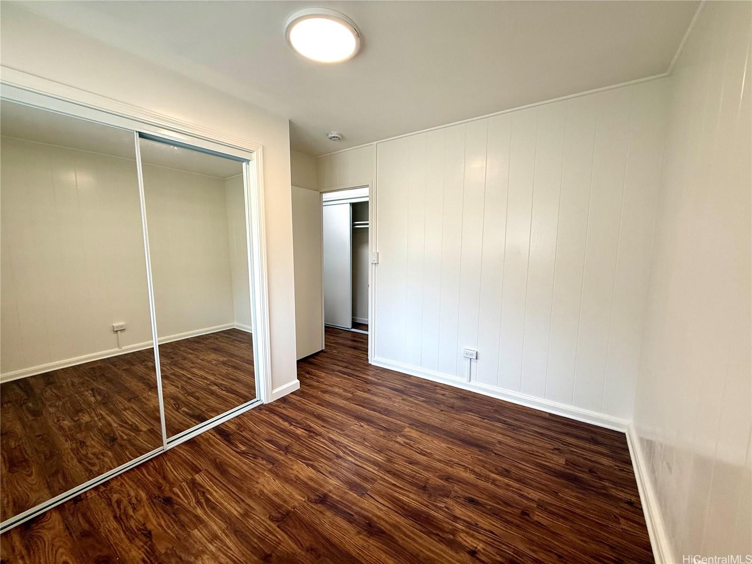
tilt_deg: -5.6
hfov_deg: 102.1
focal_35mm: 14
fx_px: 304
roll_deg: -0.6
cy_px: 282
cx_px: 376
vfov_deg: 85.7
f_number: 2.2
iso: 125
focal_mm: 2.22
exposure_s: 1/120
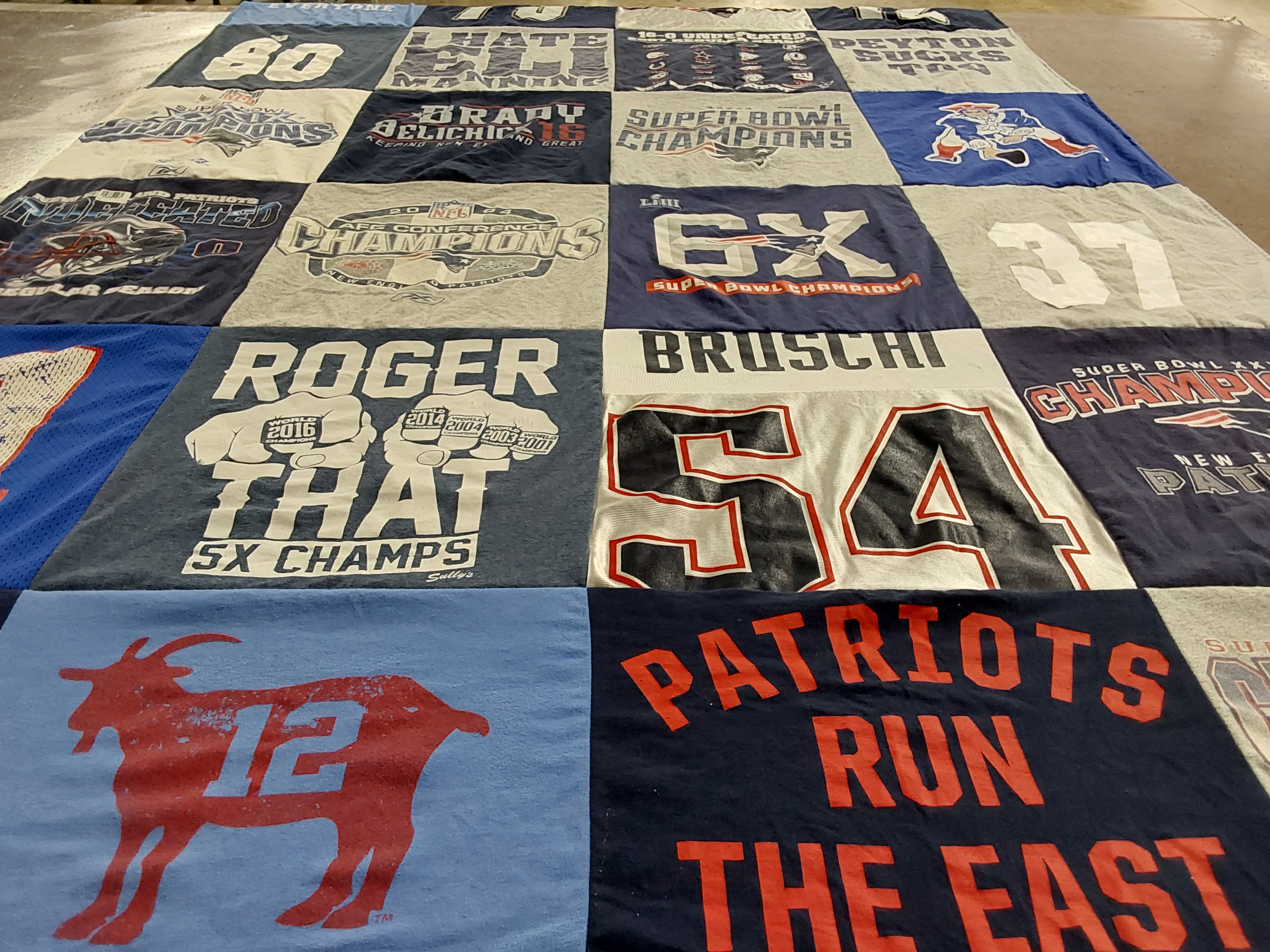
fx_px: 1027
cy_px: 476
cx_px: 635
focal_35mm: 28
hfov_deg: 63.4
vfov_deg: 49.7
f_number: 1.9
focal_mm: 2.91
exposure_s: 1/60
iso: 125
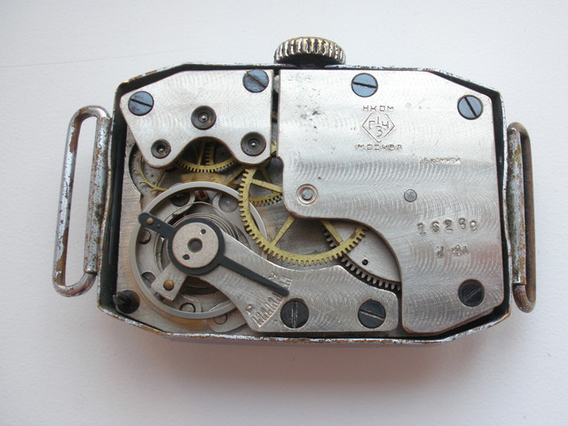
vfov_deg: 32.9
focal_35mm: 44
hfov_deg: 42.9
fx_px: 722
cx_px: 284
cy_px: 213
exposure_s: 1/30
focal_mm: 7.7
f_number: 4
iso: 160
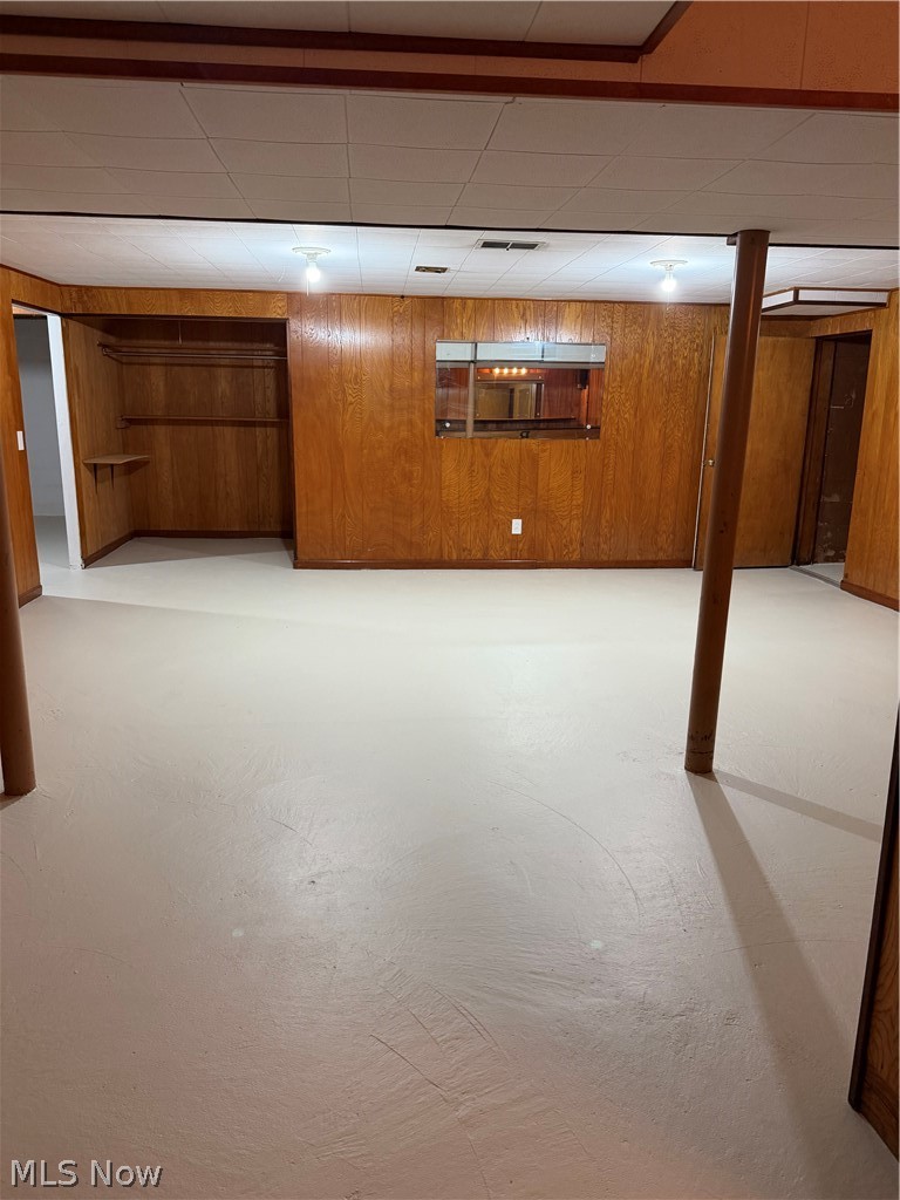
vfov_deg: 71.6
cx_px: 450
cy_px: 600
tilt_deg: -12.6
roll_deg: -1.1
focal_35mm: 24
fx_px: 832
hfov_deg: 56.8
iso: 250
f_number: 1.78
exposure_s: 1/60
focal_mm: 6.76
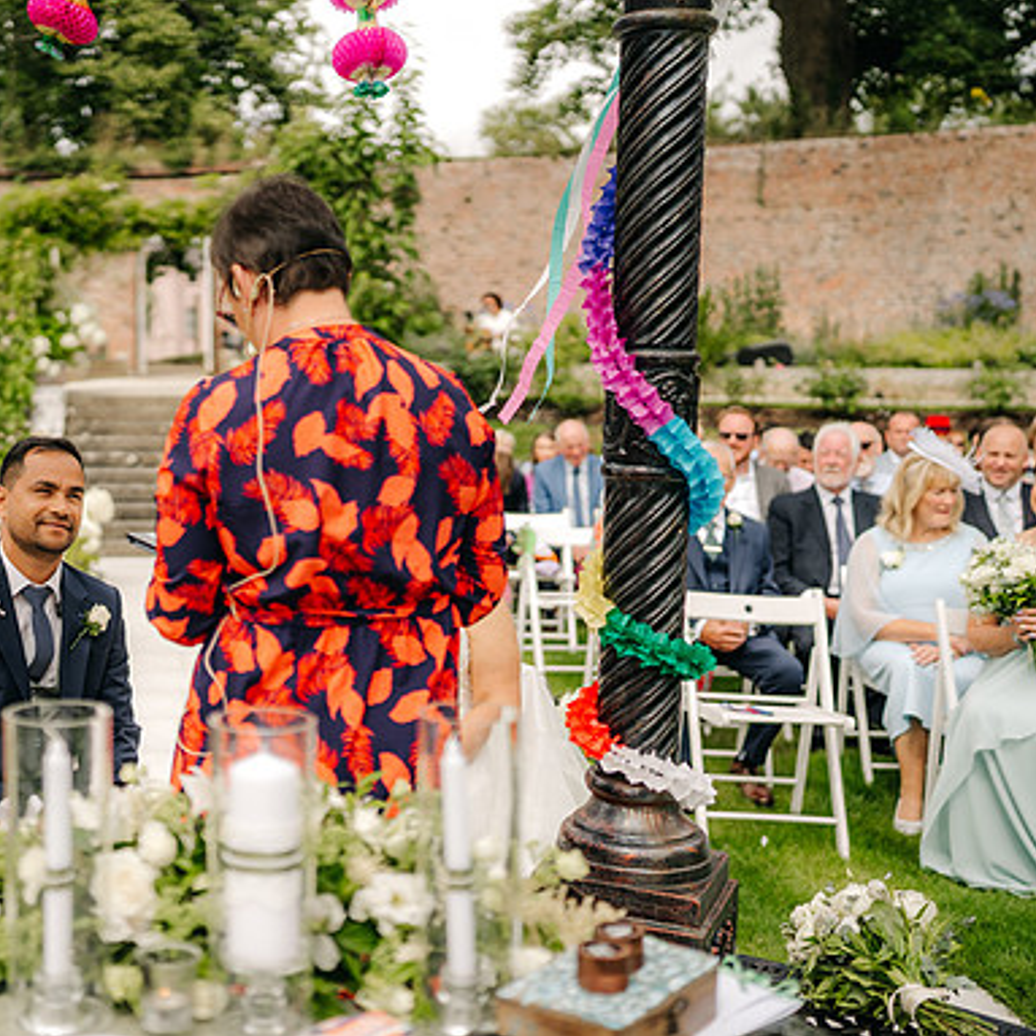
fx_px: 1524
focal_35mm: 45
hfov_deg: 36.7
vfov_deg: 37.6
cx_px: 262
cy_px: 515
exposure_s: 1/5000
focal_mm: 35
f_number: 1.4
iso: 100
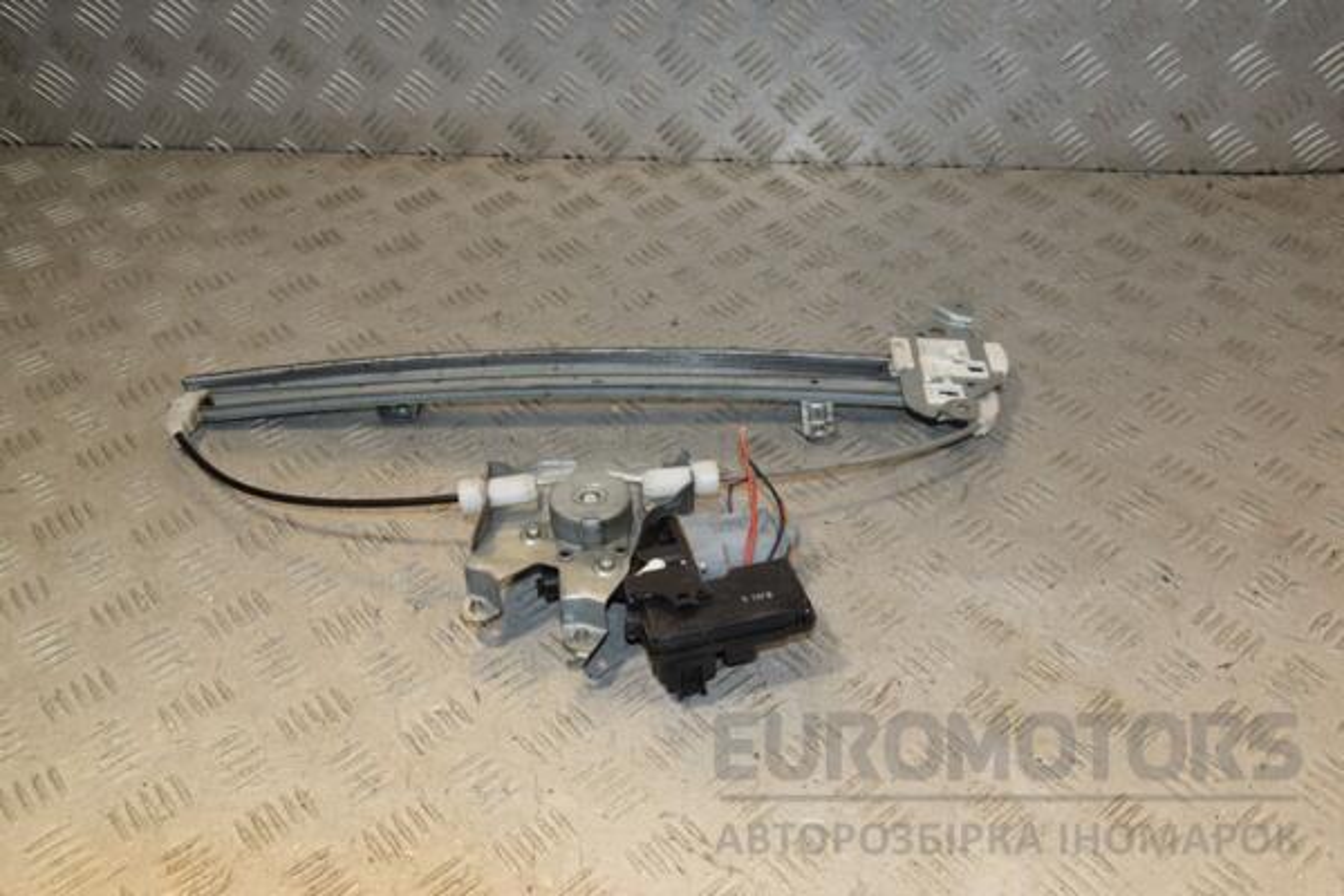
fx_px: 1344
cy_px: 448
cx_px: 672
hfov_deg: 53.1
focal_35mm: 36
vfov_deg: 36.9
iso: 800
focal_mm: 24
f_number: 8
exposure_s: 1/200
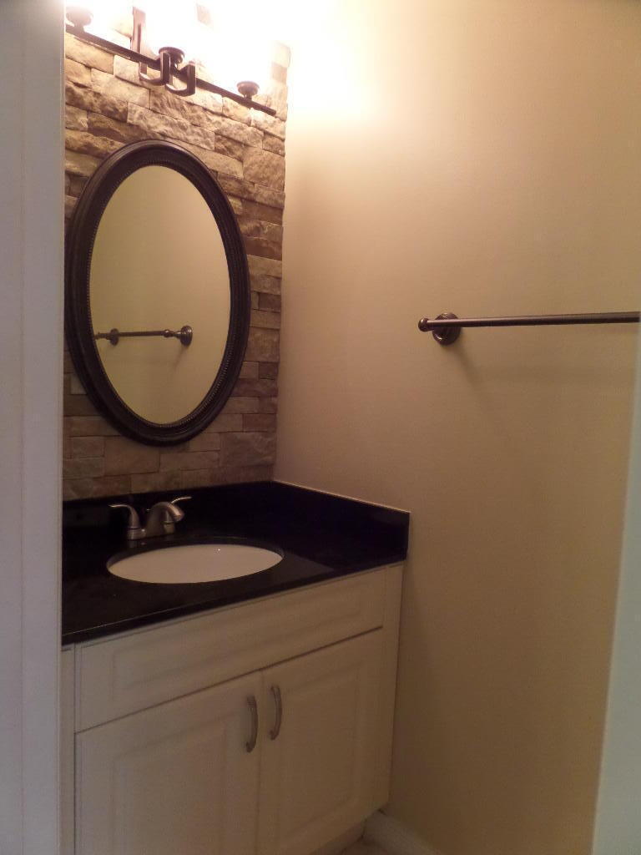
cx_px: 320
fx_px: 593
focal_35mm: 24
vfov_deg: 71.6
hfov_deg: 56.8
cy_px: 428
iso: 640
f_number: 3.2
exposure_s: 1/30
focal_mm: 4
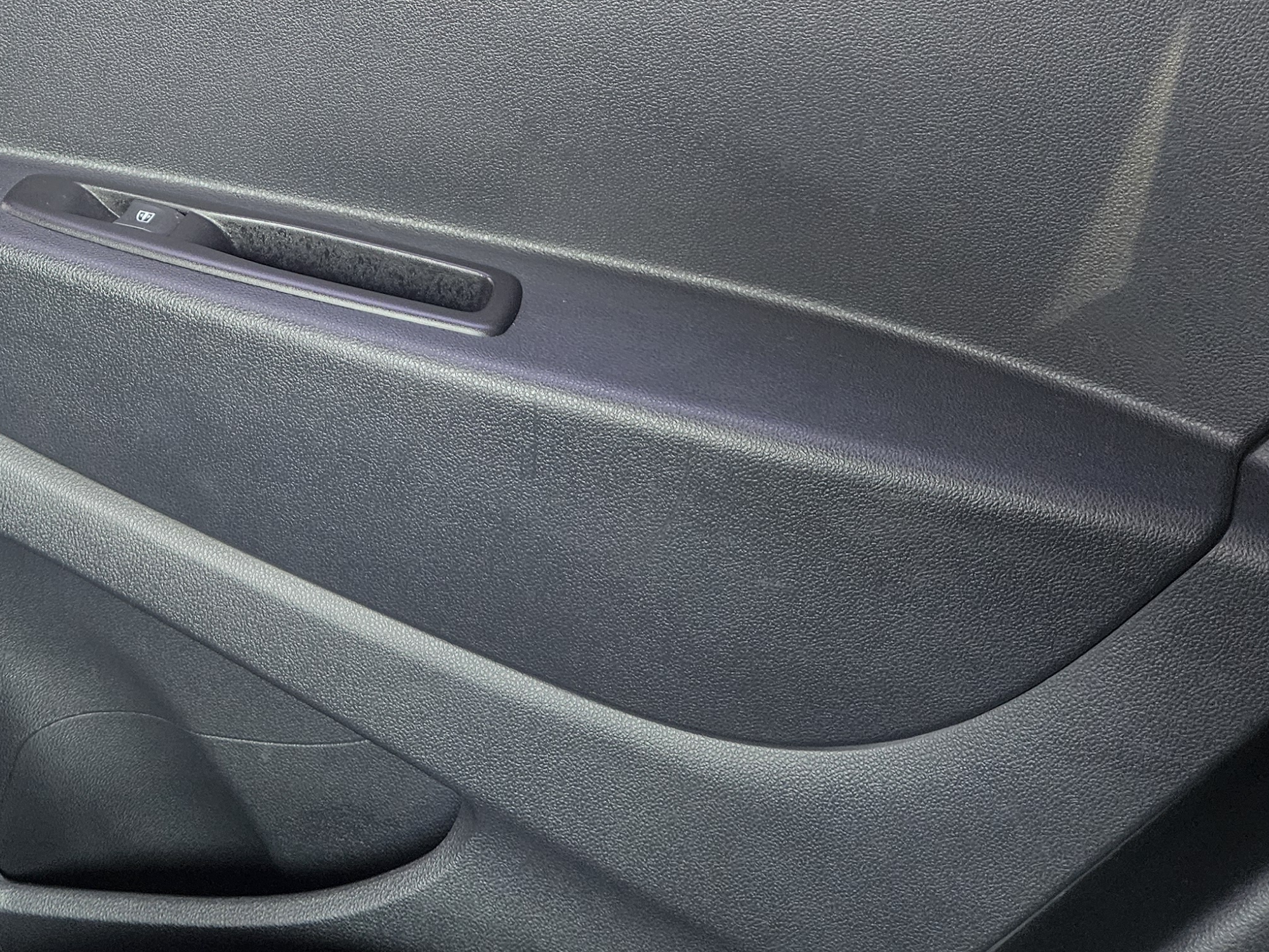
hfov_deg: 40.1
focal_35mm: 46
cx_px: 323
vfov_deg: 29.7
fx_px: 1686
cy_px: 36
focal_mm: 5.4
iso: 400
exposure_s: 1/170
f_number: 1.8
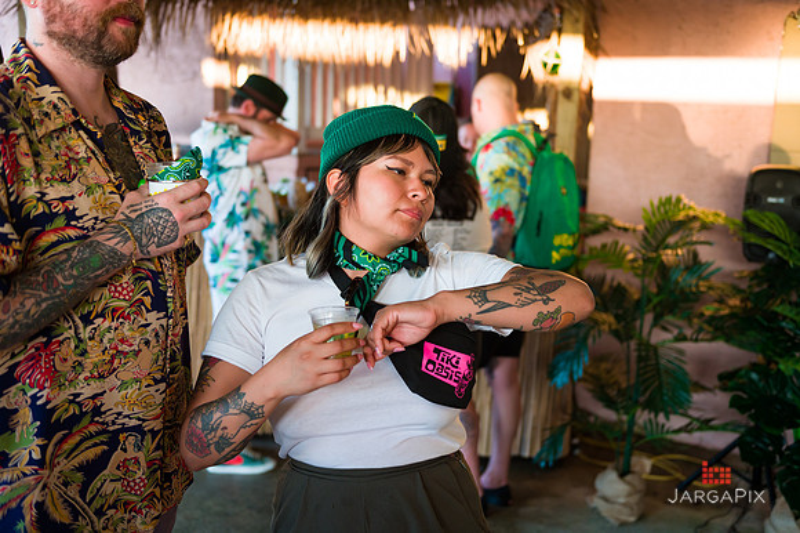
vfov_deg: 33.4
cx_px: 400
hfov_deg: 48.5
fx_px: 888
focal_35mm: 40
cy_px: 266
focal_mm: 40
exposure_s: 1/200
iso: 800
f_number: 3.2
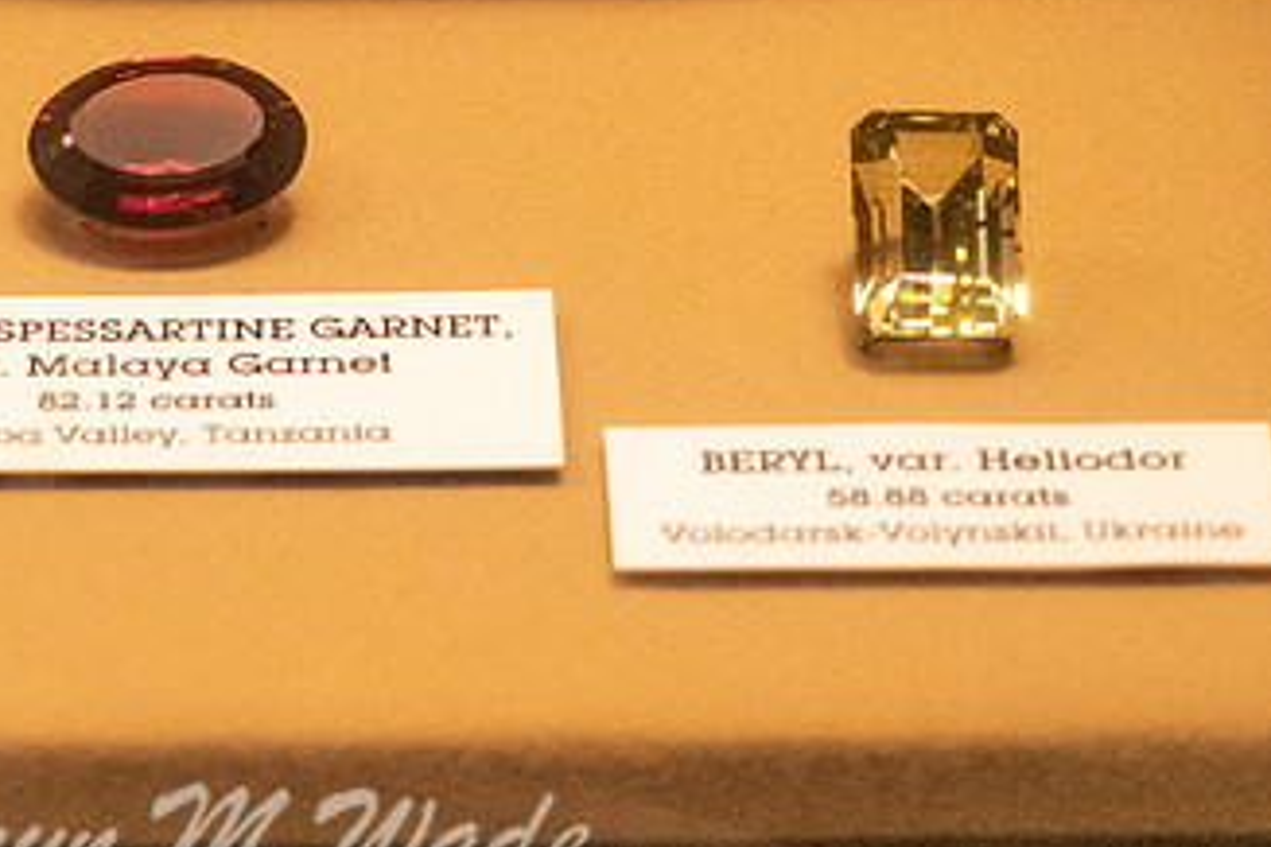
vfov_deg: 6.8
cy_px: 89
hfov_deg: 10.1
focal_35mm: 202
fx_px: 7131
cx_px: 185
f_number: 5.6
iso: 4000
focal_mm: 87
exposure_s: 1/80
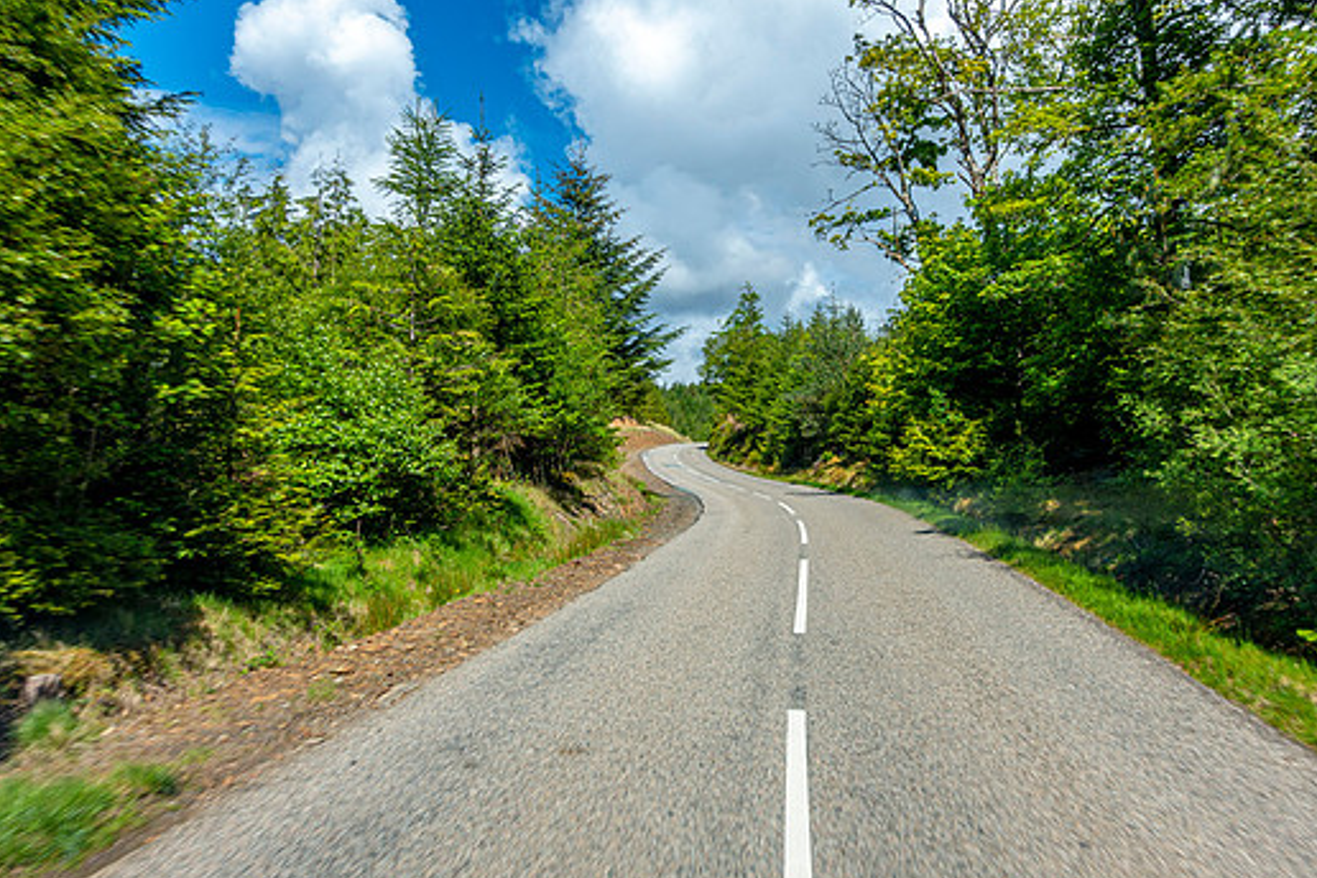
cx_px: 717
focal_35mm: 27
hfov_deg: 67.3
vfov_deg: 47.9
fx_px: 988
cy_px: 428
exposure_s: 1/250
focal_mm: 8.8
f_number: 7.1
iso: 125
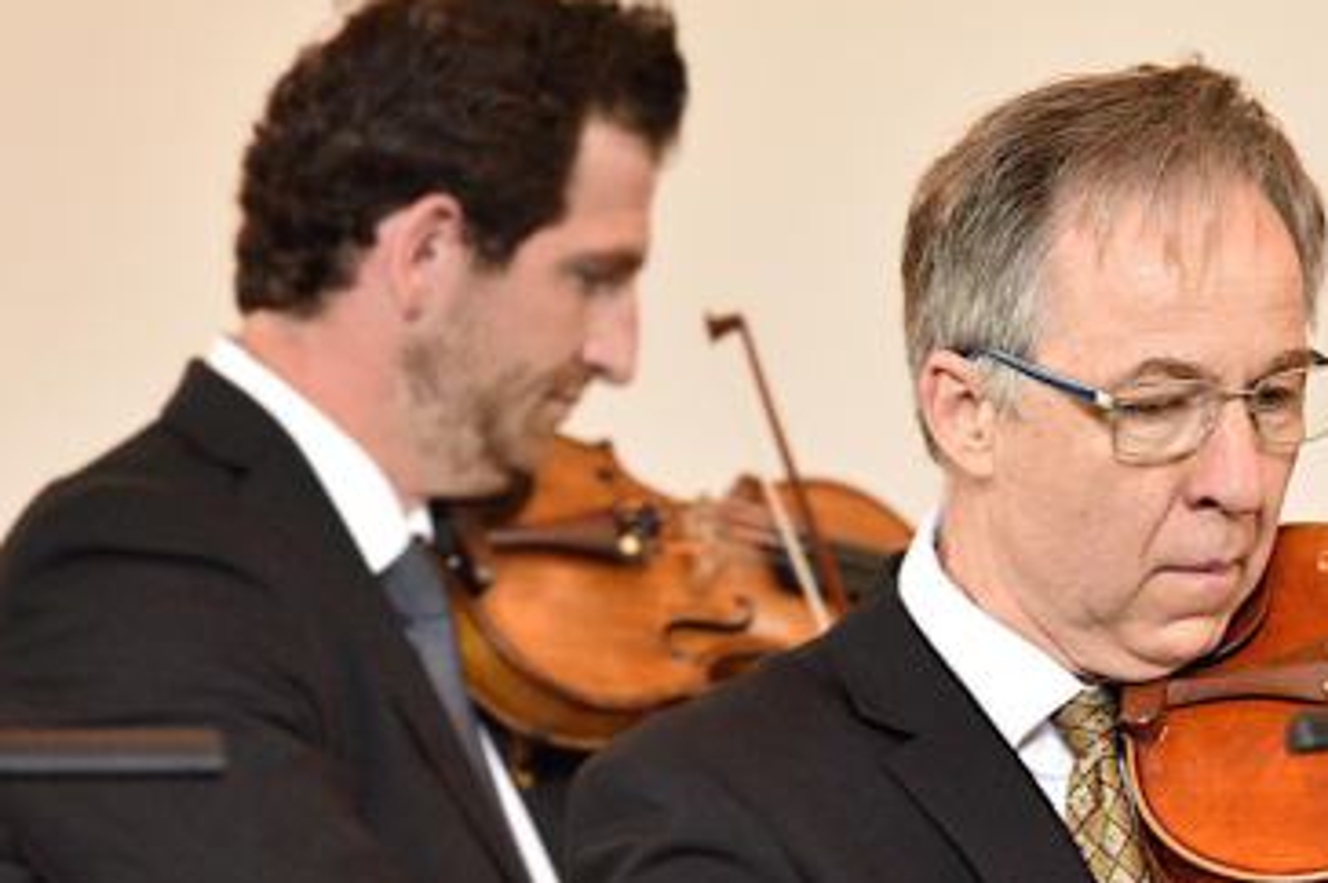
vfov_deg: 4.6
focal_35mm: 297
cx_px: 1313
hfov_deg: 6.9
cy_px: 651
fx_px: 10946
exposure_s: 1/160
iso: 5600
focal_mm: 135
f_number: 4
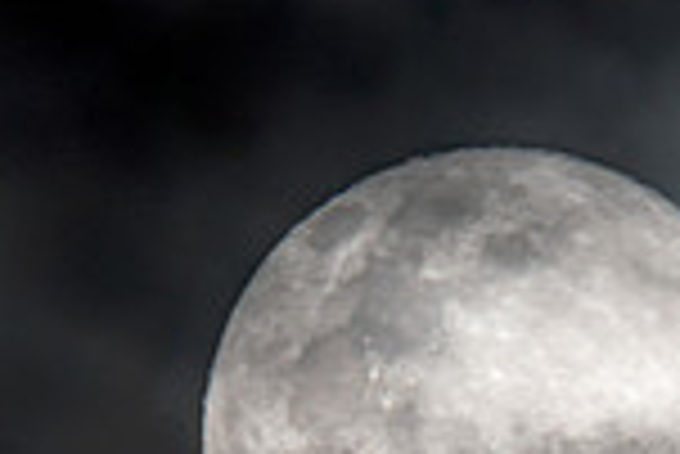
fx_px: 65039
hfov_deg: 0.6
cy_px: 375
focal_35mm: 3440
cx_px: 464
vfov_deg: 0.4
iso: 400
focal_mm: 600
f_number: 6.3
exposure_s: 1/100
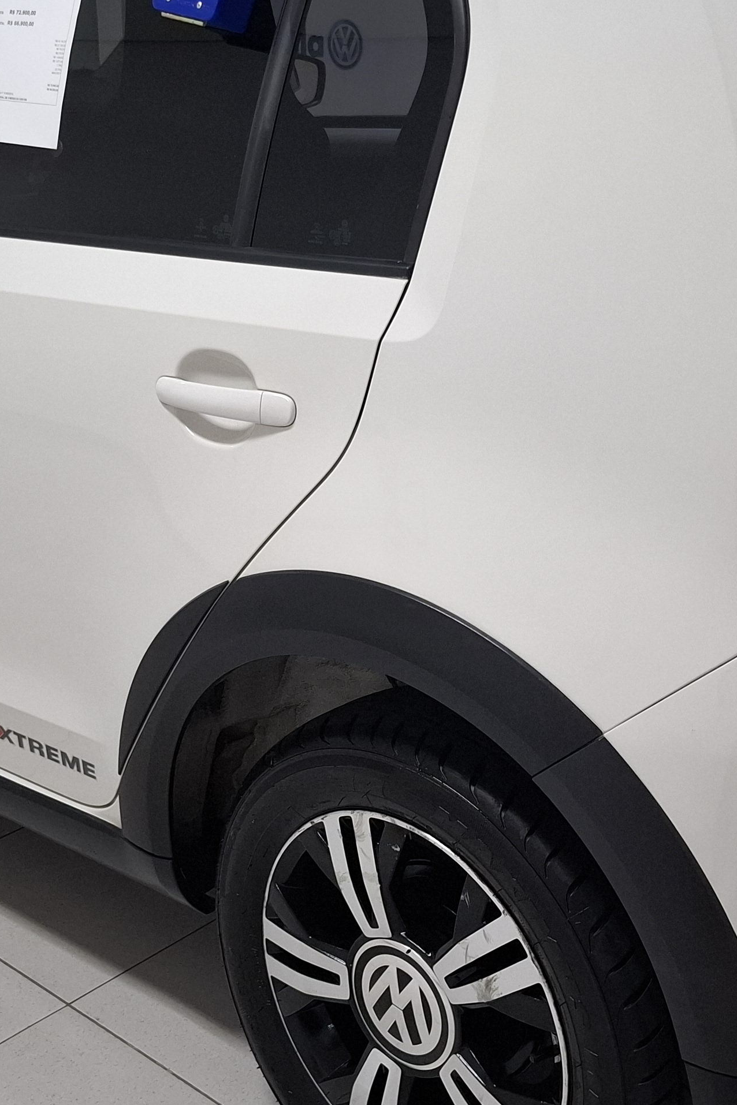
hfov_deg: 26.5
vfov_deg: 38.9
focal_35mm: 51
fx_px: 1566
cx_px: 396
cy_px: 529
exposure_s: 1/60
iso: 250
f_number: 1.8
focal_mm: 5.54
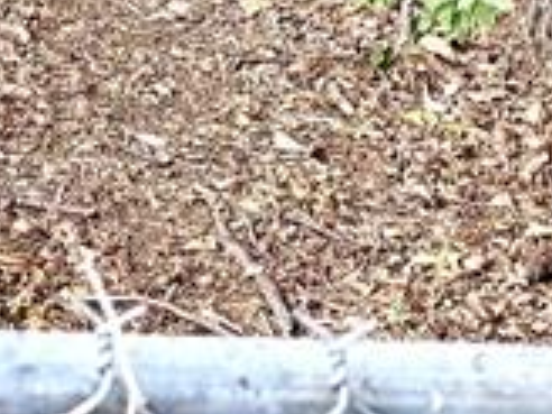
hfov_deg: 10.6
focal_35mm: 150
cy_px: -740
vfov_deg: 8.6
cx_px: -902
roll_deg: +1.5
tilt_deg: +0.1
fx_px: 2392
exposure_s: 1/393
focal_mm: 6.76
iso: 100
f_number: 1.78
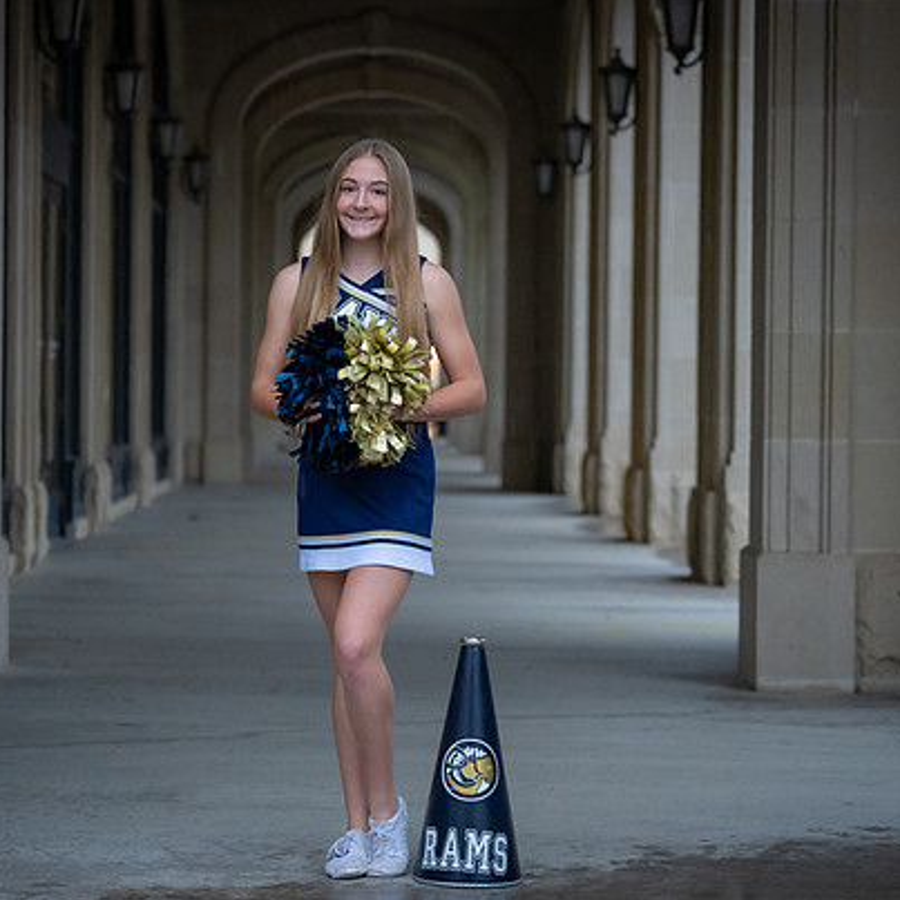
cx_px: 379
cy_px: 443
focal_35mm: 101
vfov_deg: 17.2
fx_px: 2971
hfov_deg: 17.2
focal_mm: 70
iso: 2500
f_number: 2.8
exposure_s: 1/250
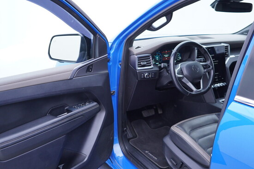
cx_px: 127
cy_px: 84
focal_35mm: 36
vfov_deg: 36.9
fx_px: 254
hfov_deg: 53.1
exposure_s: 1/40
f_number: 2.8
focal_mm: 24
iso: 160
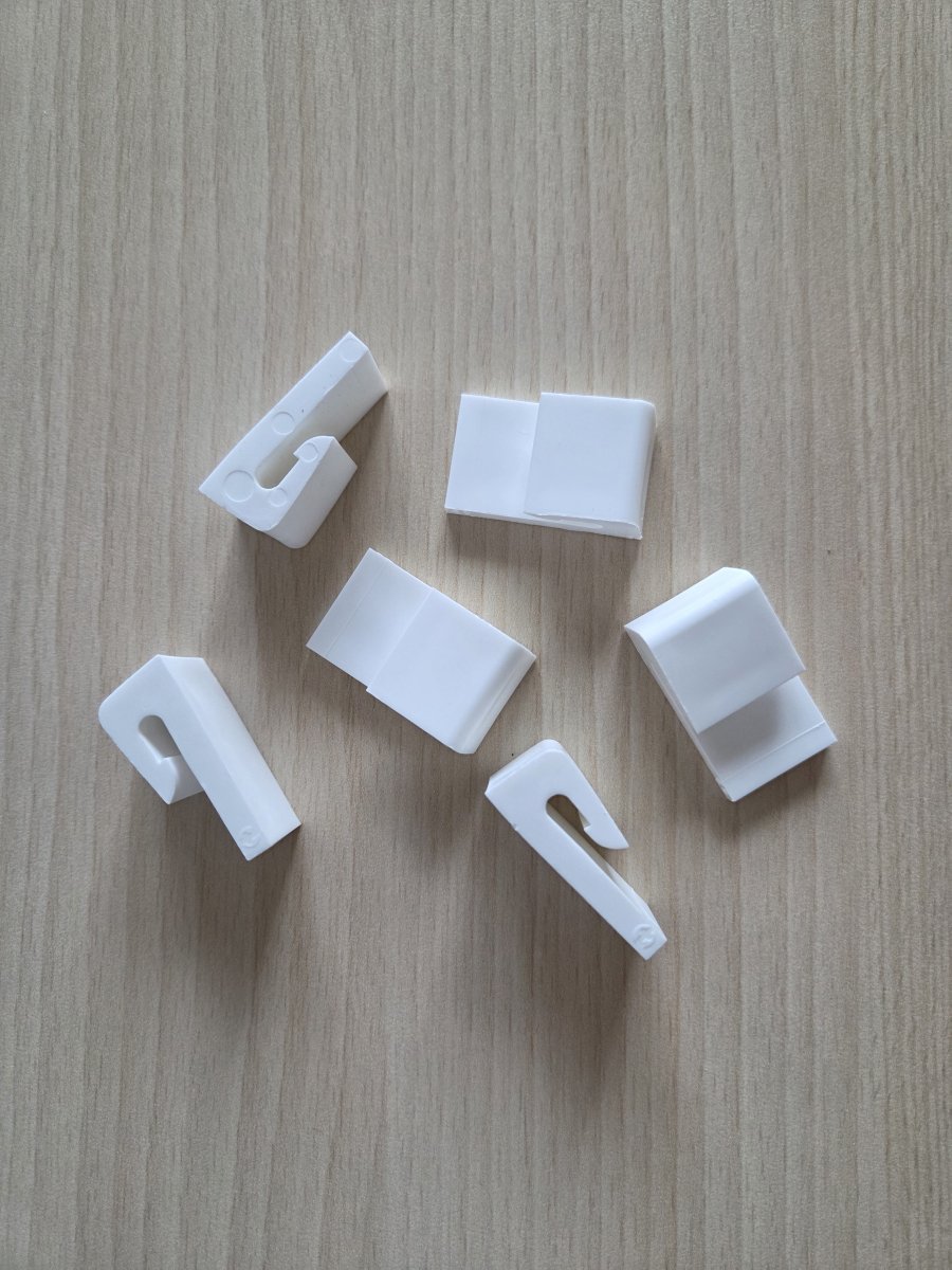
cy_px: 635
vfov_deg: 73.9
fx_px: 843
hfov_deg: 58.9
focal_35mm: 23
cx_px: 476
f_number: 1.8
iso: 200
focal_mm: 5.4
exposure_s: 1/180
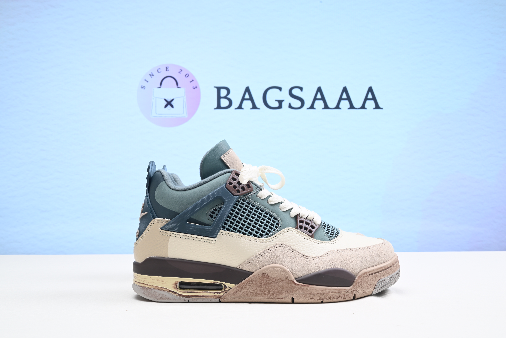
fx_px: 576
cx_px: 253
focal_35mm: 41
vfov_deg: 32.7
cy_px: 169
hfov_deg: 47.4
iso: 100
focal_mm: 41
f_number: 16
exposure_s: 1/2
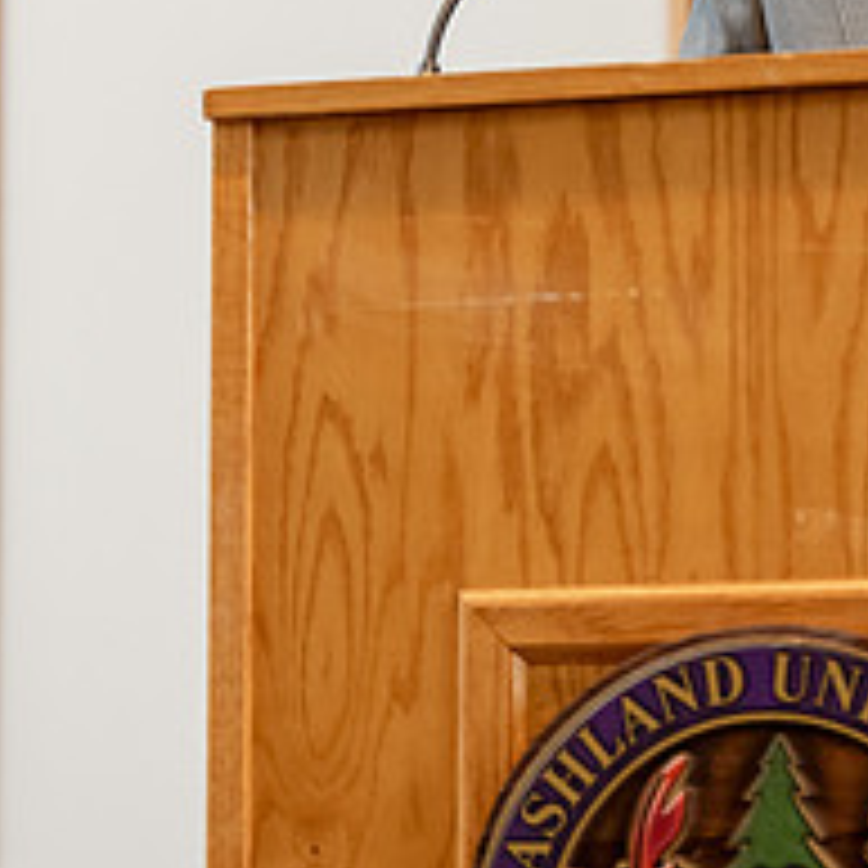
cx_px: 904
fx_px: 8114
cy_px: 47
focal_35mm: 286
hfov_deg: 6.1
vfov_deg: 6.1
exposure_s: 1/200
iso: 2000
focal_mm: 112
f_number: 3.2
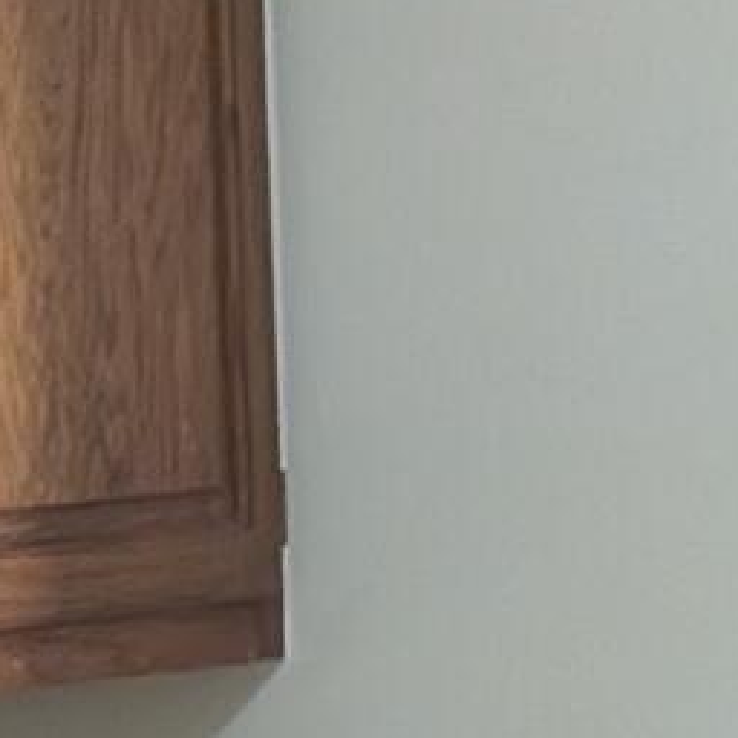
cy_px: 1372
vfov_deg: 9.9
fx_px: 4004
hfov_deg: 9.6
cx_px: -865
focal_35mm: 166
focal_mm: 4.53
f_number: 1.7
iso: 903
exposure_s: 1/120
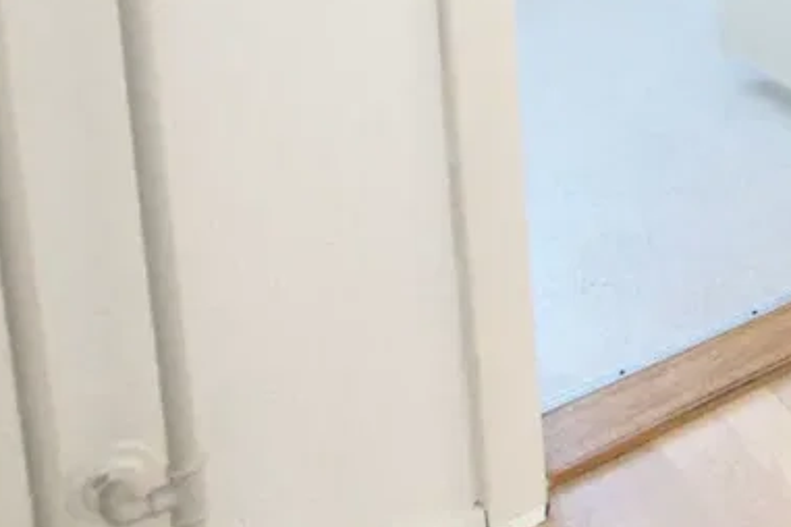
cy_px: -449
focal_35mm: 63
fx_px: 1384
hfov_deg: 22.6
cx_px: 1331
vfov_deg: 17.2
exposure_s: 1/100
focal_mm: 10
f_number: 5.6
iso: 400
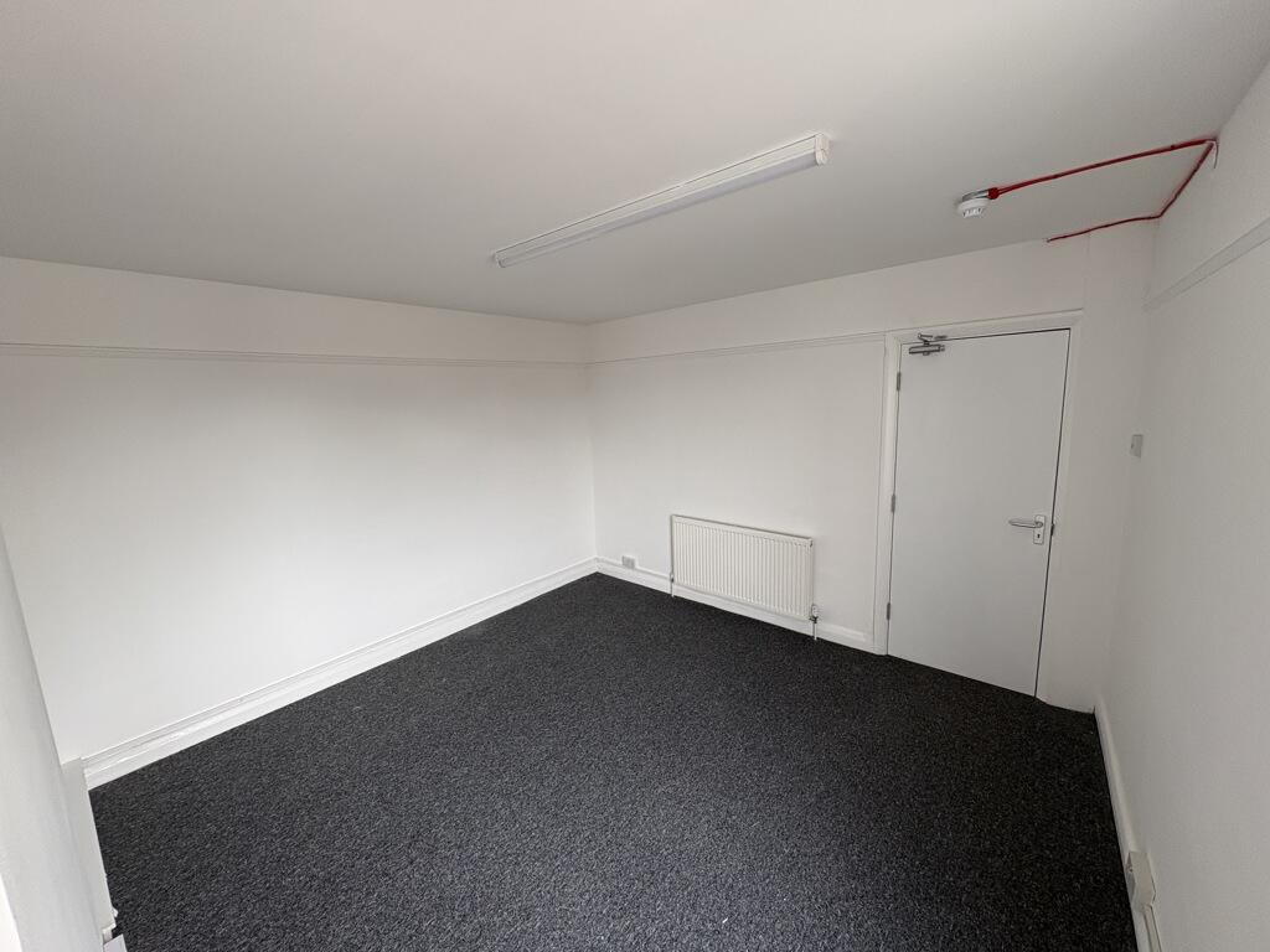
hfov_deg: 102.1
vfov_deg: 85.7
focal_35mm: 14
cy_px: 476
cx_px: 635
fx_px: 514
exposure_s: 1/99
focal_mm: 2.22
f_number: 2.2
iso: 64
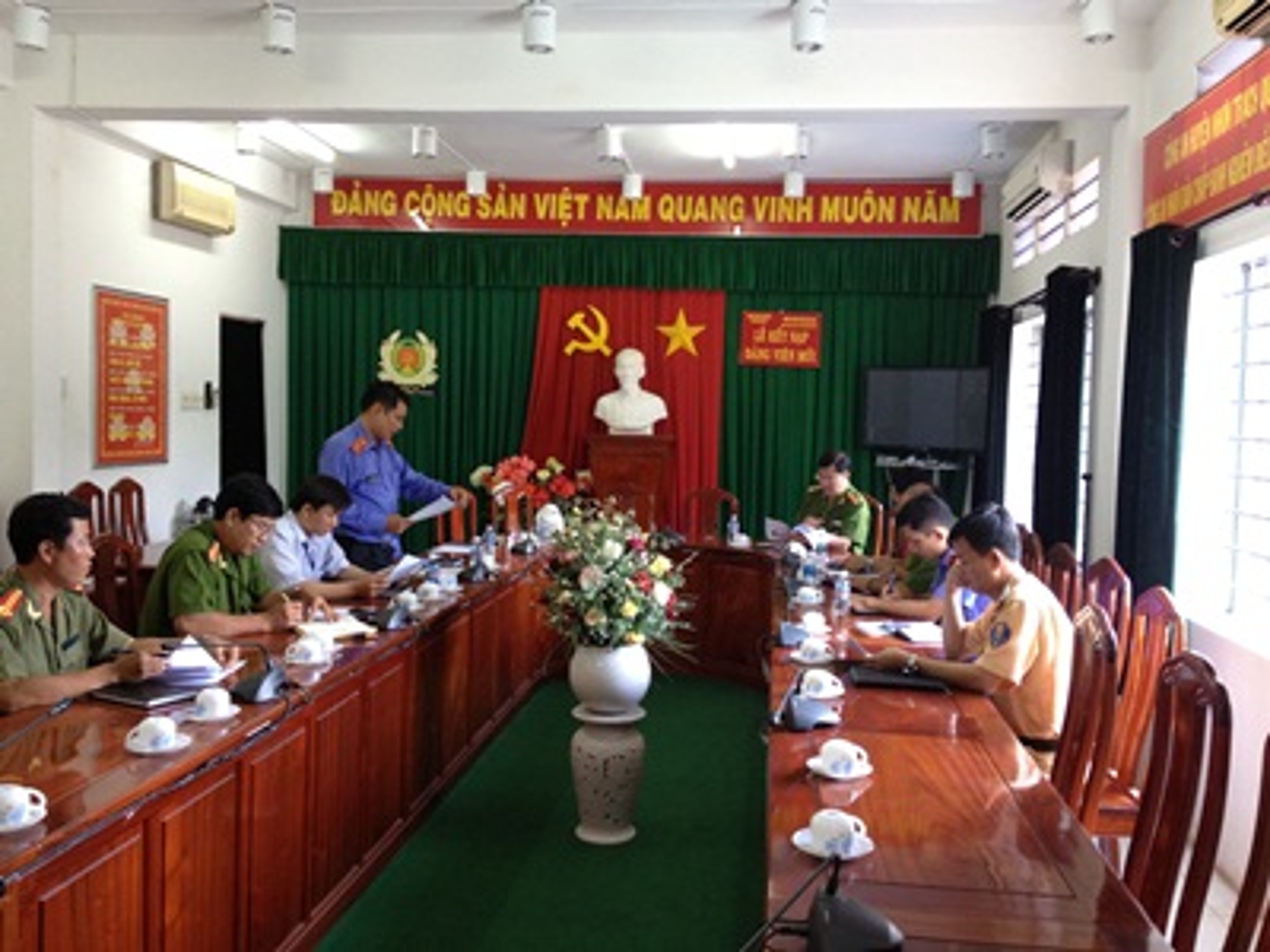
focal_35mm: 35
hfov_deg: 52.6
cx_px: 635
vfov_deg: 40.7
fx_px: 1284
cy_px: 476
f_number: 2.4
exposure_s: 1/20
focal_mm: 4.28
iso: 100
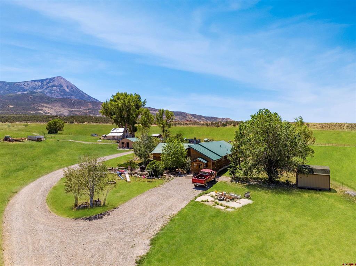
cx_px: 178
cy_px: 133
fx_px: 247
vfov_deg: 56.7
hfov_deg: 71.6
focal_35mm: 24
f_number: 2.8
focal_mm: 12.29
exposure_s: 1/25
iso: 100
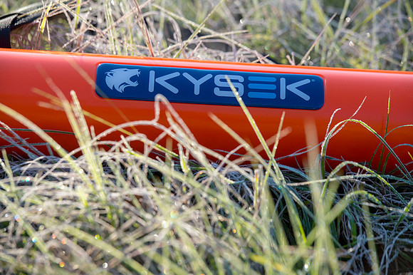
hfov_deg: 12.5
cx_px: 206
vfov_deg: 8.3
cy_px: 138
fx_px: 1892
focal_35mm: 165
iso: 800
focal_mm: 165
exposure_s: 1/500
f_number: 7.1
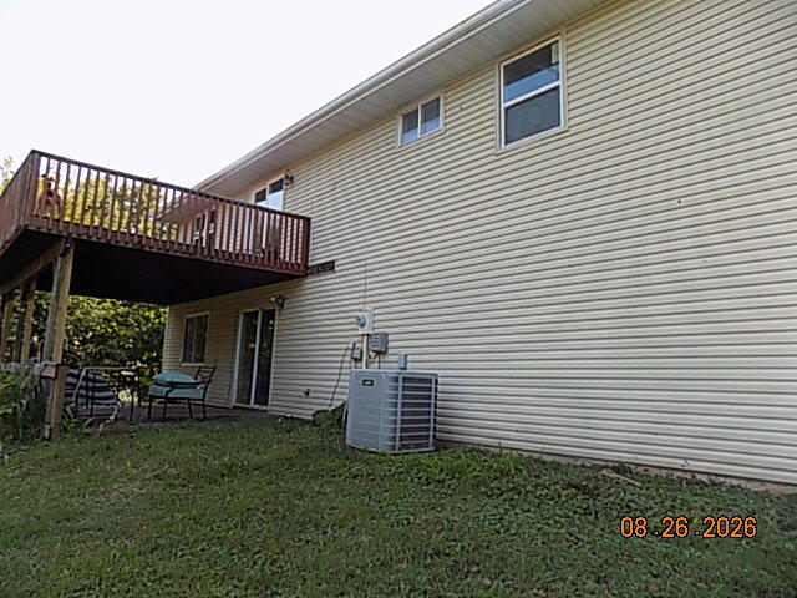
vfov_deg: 58.9
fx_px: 530
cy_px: 299
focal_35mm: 23
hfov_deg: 73.9
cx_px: 398
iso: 80
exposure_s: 1/160
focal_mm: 4
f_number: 3.1
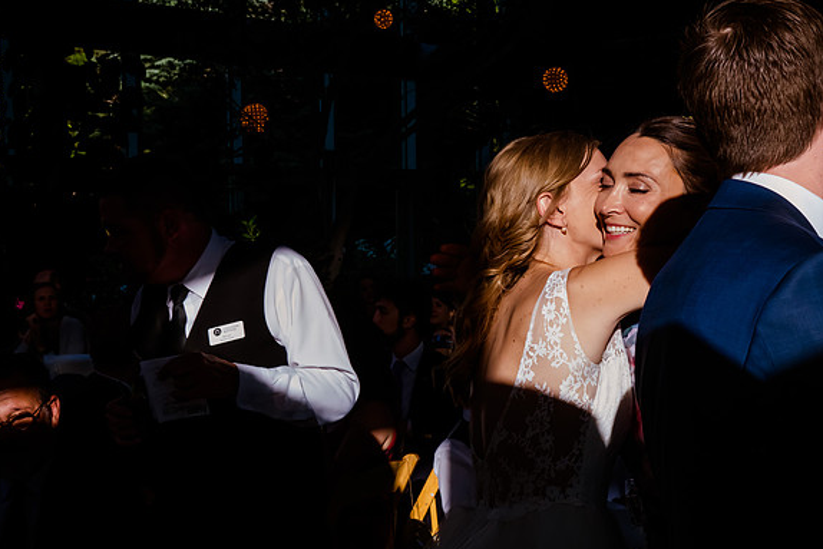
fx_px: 1784
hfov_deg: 26.0
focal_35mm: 78
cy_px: 275
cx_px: 417
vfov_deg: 17.5
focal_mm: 75
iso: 4000
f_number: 20
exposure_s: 1/400
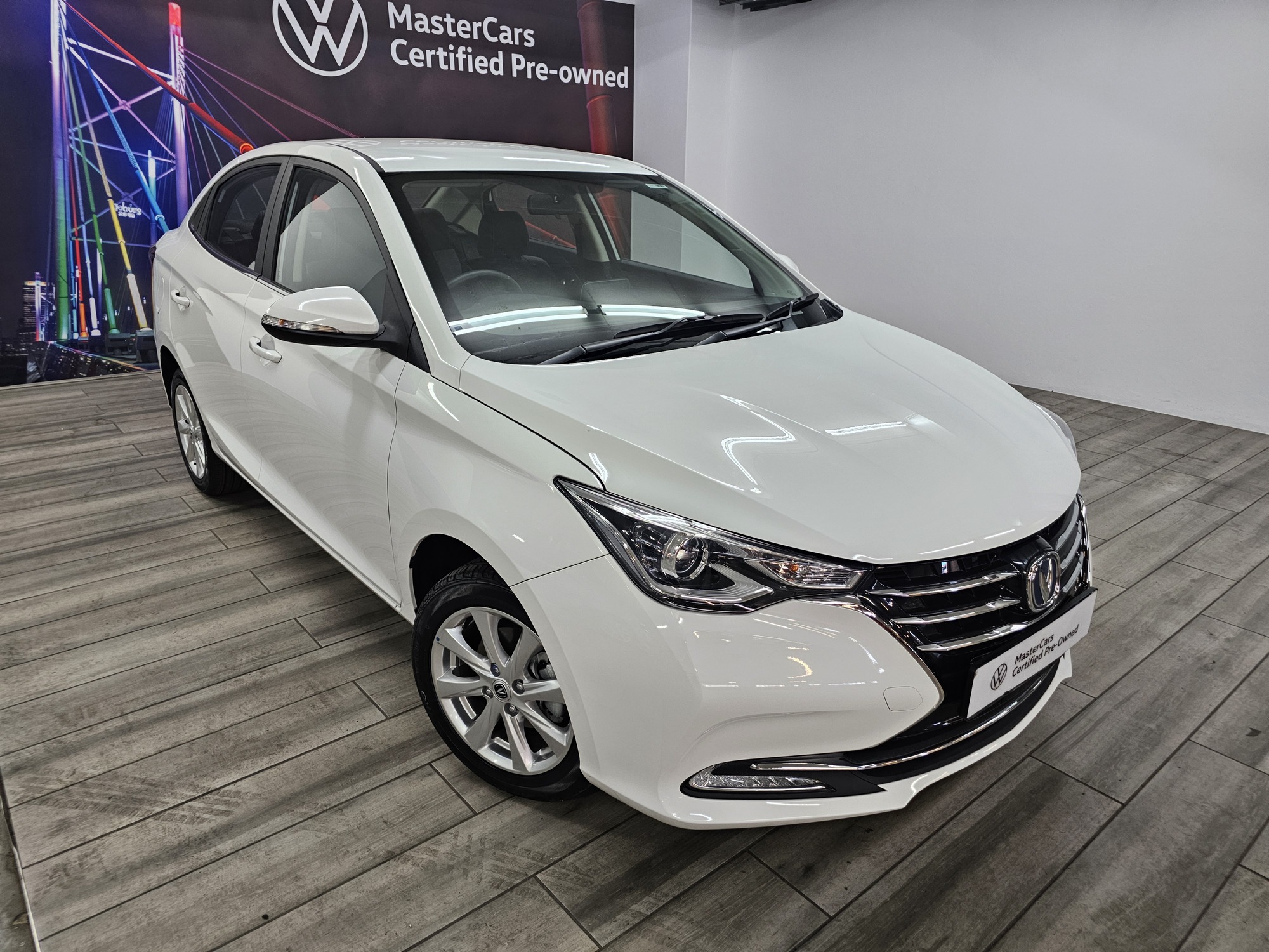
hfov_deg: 73.9
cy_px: 476
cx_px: 634
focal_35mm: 23
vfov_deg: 58.9
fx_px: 843
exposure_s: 1/100
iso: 200
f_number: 1.7
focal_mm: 6.3
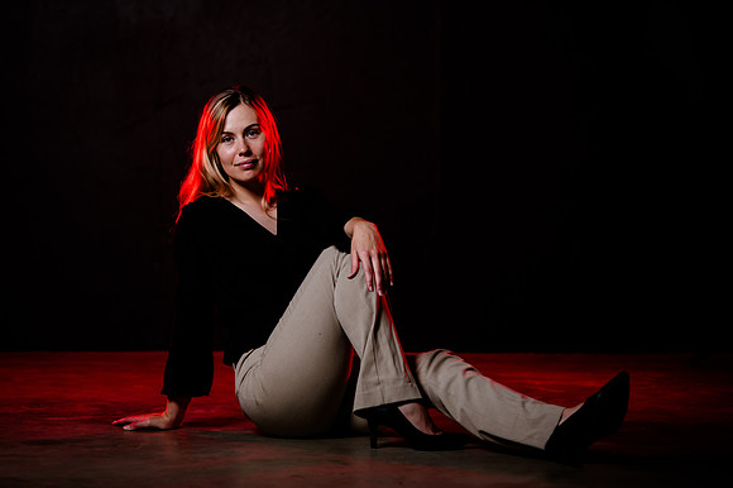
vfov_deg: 11.1
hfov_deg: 16.6
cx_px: 366
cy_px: 211
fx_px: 2508
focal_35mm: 123
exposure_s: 1/1600
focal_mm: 105
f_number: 2
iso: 100
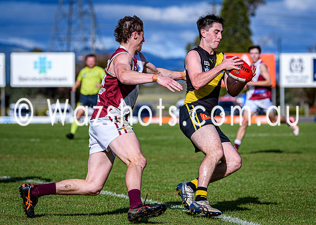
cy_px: 101
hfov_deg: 7.9
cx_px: 206
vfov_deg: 5.6
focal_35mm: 255
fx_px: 2289
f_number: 2.8
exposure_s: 1/2500
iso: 100
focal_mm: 125
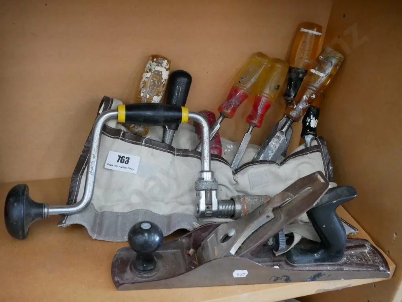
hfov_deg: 46.8
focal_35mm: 40
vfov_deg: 36.0
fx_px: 465
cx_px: 201
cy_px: 151
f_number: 5.6
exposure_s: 1/30
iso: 3200
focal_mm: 20
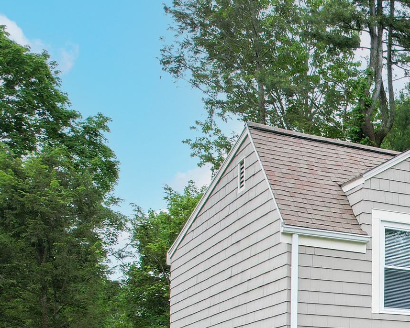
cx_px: 596
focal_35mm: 74
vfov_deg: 19.3
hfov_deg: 21.9
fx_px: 898
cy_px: 410
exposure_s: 1/640
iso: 100
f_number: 2.8
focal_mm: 8.38
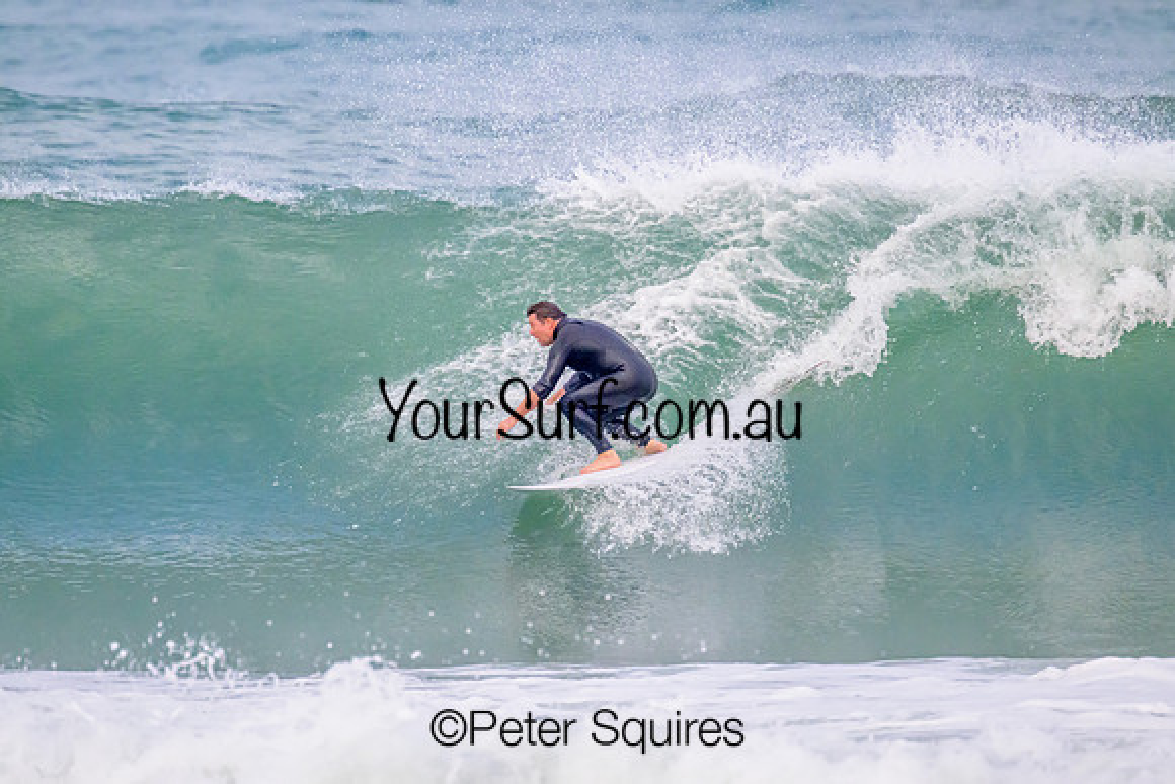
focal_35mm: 835
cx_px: 588
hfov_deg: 2.5
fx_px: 27270
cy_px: 392
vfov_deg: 1.6
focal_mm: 800
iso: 5000
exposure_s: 1/2000
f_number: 11
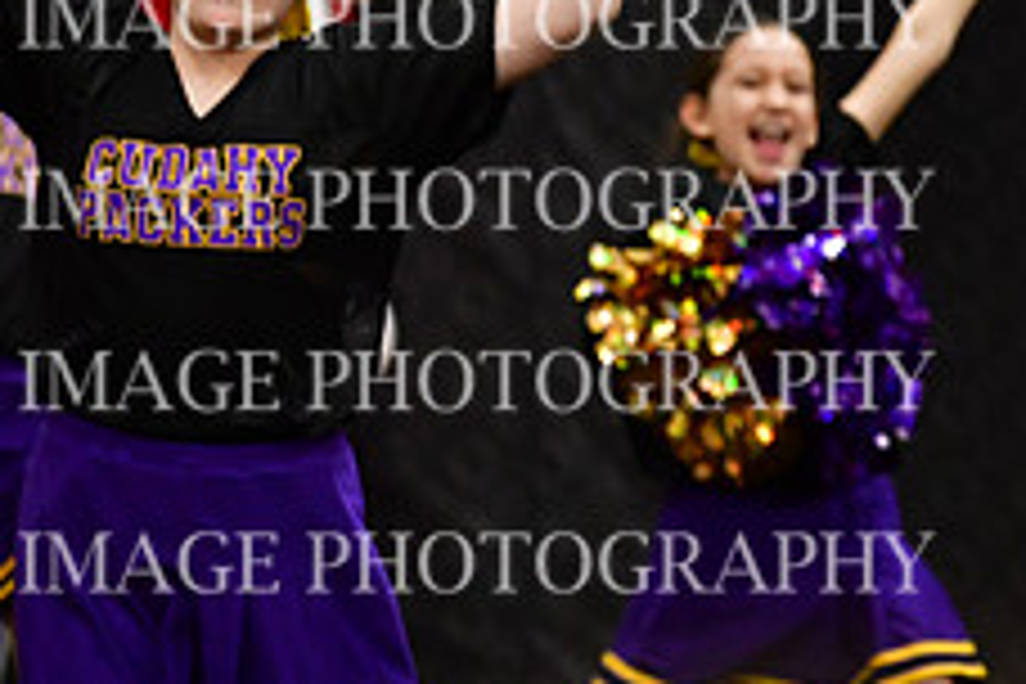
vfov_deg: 2.2
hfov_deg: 3.3
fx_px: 17897
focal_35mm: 628
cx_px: 284
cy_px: 290
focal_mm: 165
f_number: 2.8
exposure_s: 1/800
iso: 4000
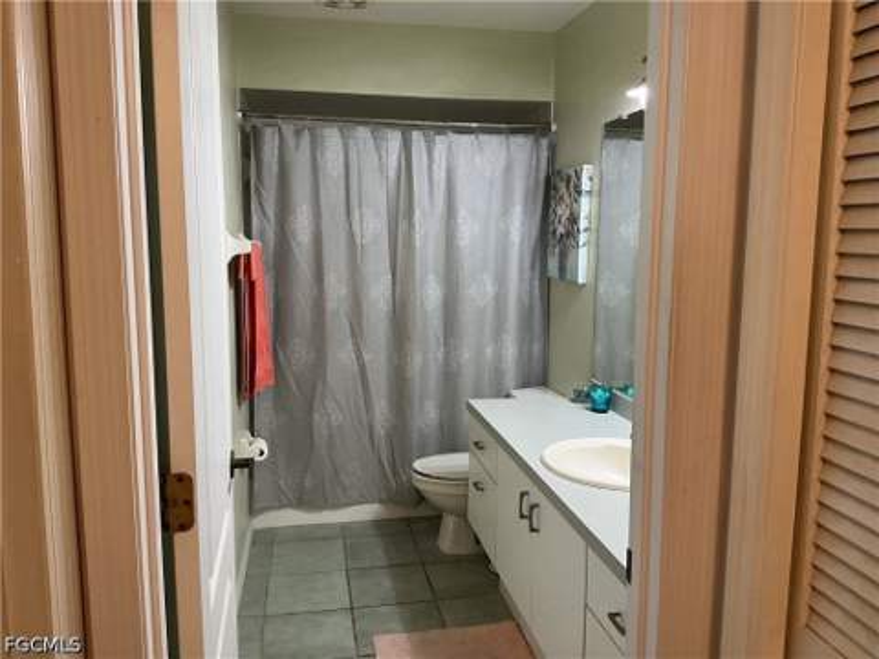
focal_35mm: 29
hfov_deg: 61.7
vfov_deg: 48.2
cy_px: 330
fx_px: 736
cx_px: 440
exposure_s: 1/60
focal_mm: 3
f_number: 1.8
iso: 100
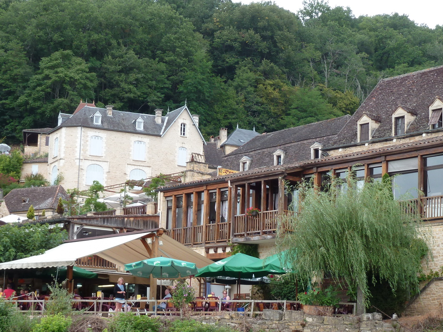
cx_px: 250
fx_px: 1036
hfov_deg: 24.1
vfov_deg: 18.2
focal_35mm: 81
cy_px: 209
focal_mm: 8.5
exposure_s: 1/80
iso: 80
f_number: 3.8
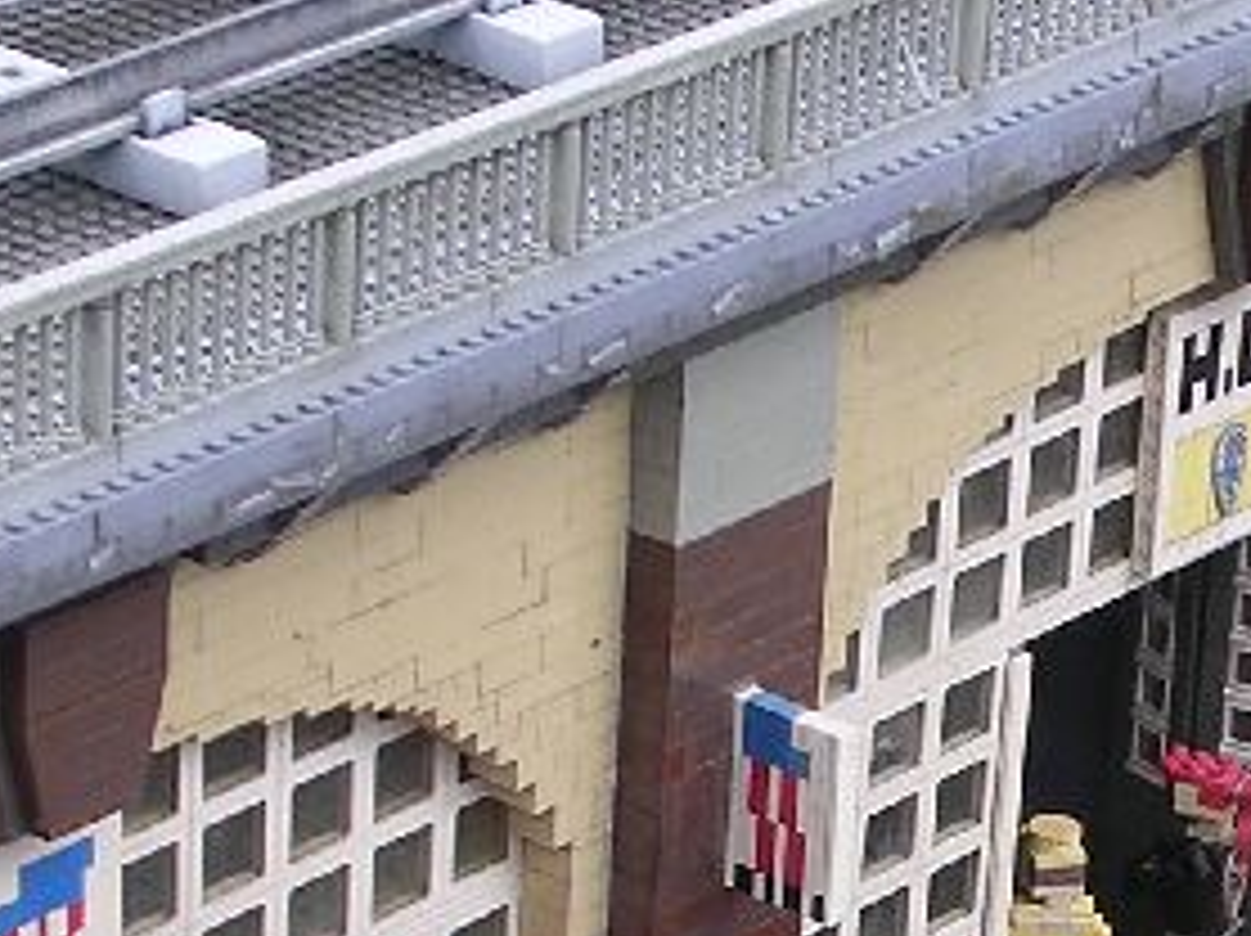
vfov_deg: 6.8
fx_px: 7908
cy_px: 909
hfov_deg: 9.0
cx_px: 1310
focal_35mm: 219
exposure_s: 1/177
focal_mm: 11.6
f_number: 3.9
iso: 100
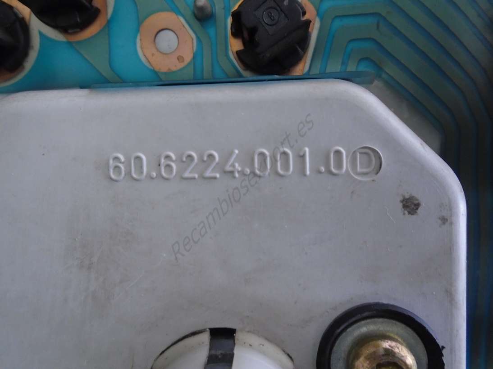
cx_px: 246
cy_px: 184
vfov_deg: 53.0
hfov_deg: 67.3
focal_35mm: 26
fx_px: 370
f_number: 3.2
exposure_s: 1/30
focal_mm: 4.6
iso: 320
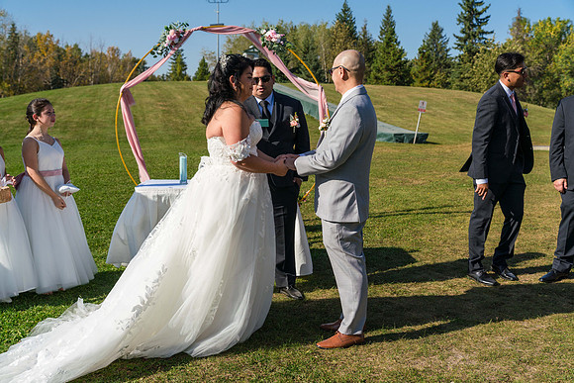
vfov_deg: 32.6
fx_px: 654
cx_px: 287
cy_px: 192
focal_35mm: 41
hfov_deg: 47.4
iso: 250
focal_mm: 41
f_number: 5
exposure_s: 1/1600
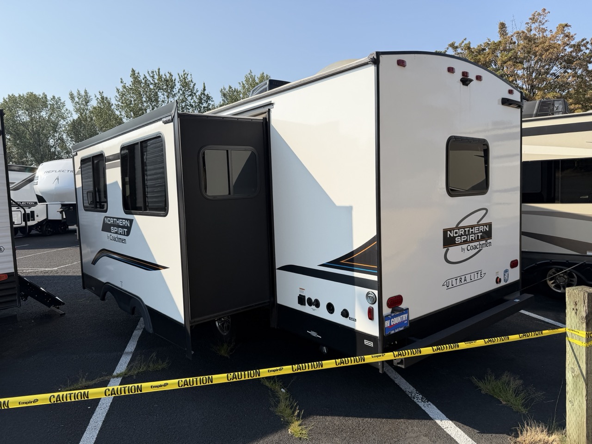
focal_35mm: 24
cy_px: 222
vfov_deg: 56.8
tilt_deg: +0.4
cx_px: 296
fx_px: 410
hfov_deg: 71.6
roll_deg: +1.4
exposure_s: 1/3584
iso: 80
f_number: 1.78
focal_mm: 6.76
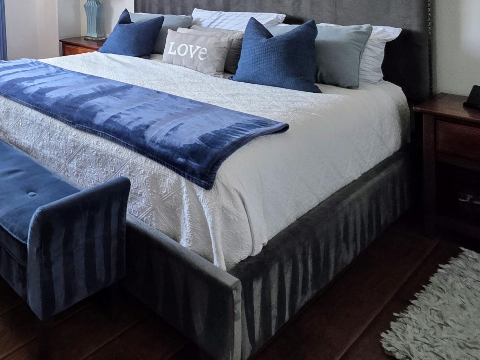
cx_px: -19
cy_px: -10
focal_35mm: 28
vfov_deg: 42.2
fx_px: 388
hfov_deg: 49.3
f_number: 1.9
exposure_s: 1/359
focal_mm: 2.2
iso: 100
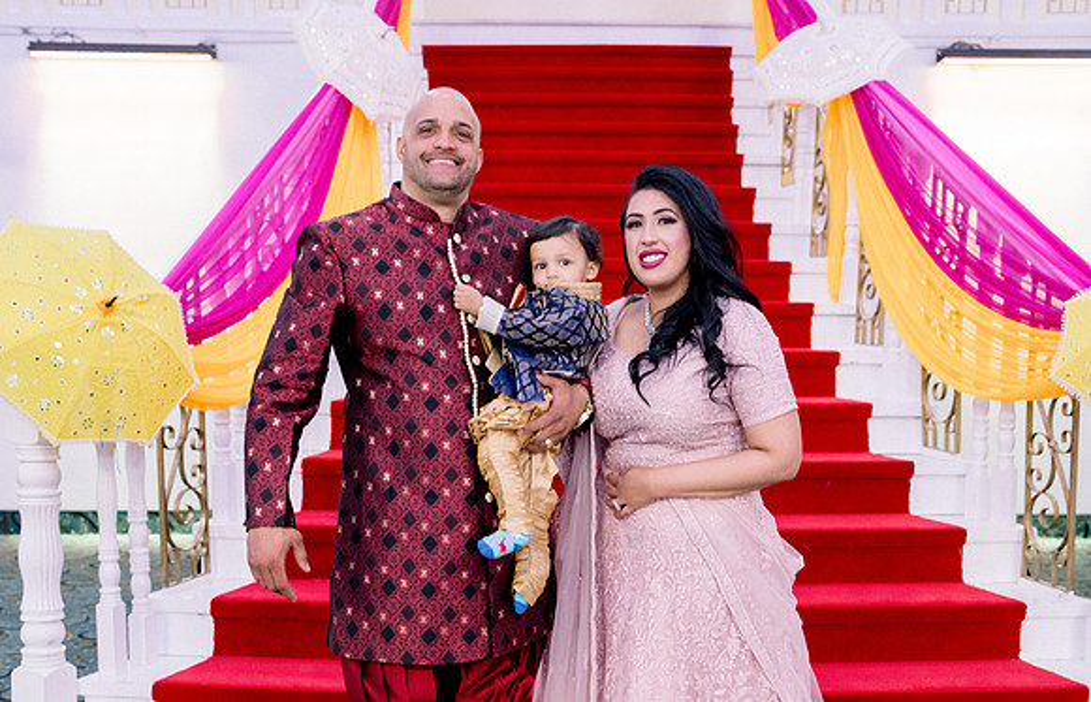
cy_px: 460
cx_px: 548
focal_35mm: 45
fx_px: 1349
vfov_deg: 29.0
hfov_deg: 44.0
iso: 5000
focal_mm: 35
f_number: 2.8
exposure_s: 1/125
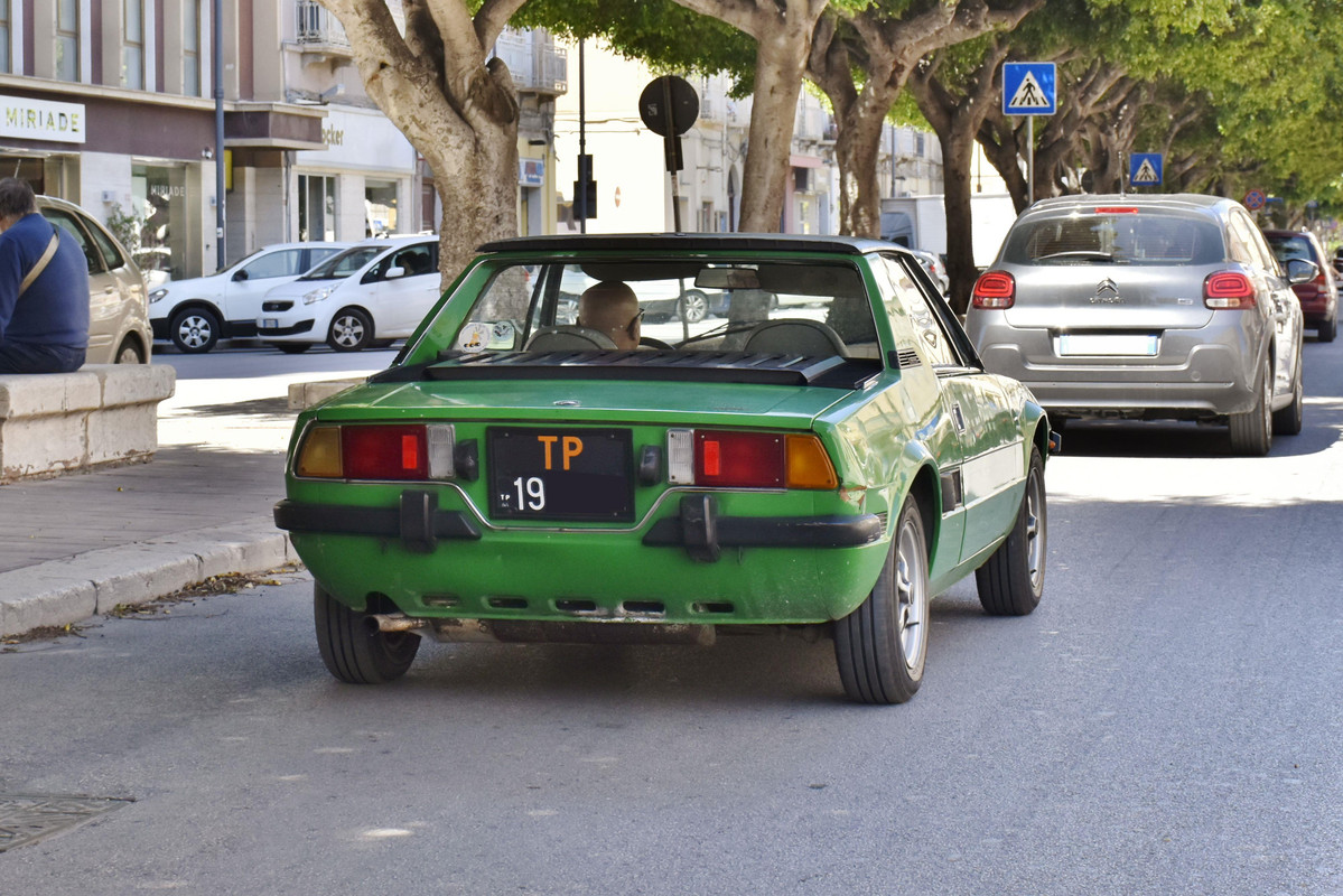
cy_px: 448
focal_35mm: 60
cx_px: 672
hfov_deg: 33.4
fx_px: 2239
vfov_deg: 22.6
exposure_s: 1/400
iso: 400
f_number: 8
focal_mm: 40
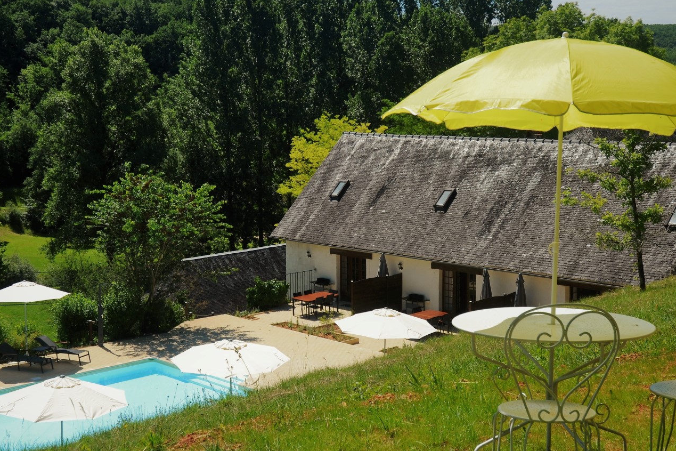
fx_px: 976
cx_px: 284
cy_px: 199
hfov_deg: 38.1
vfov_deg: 26.0
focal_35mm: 52
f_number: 8
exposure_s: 1/250
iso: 100
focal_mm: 22
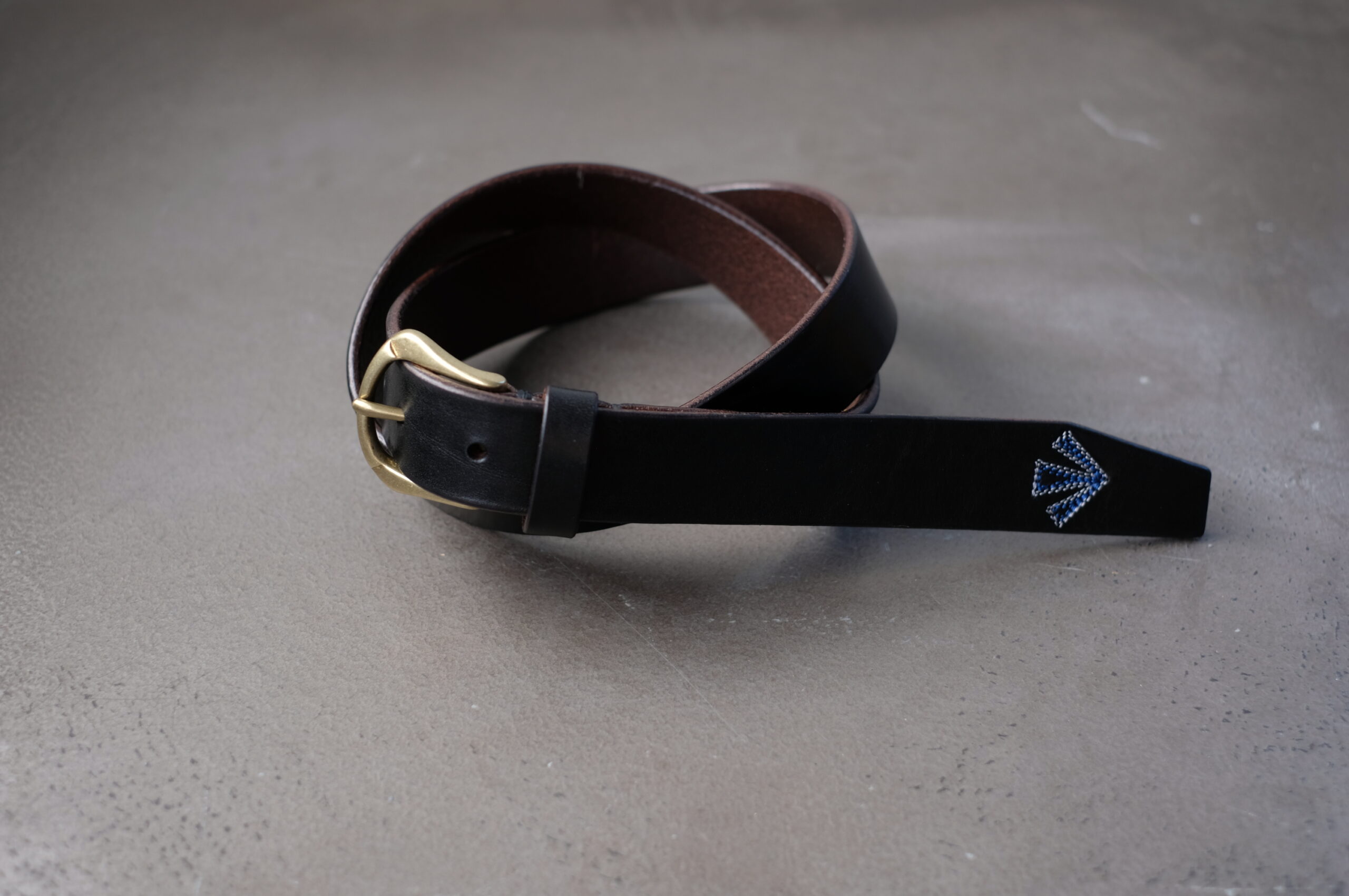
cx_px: 674
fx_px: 1984
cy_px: 448
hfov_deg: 37.5
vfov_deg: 25.5
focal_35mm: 53
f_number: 2.8
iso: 200
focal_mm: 35
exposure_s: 1/150
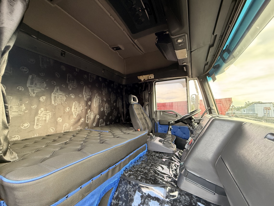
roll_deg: +0.7
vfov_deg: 85.7
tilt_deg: +5.4
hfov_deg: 102.1
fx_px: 111
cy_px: 103
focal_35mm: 14
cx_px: 137
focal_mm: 2.22
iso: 320
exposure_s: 1/99
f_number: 2.2
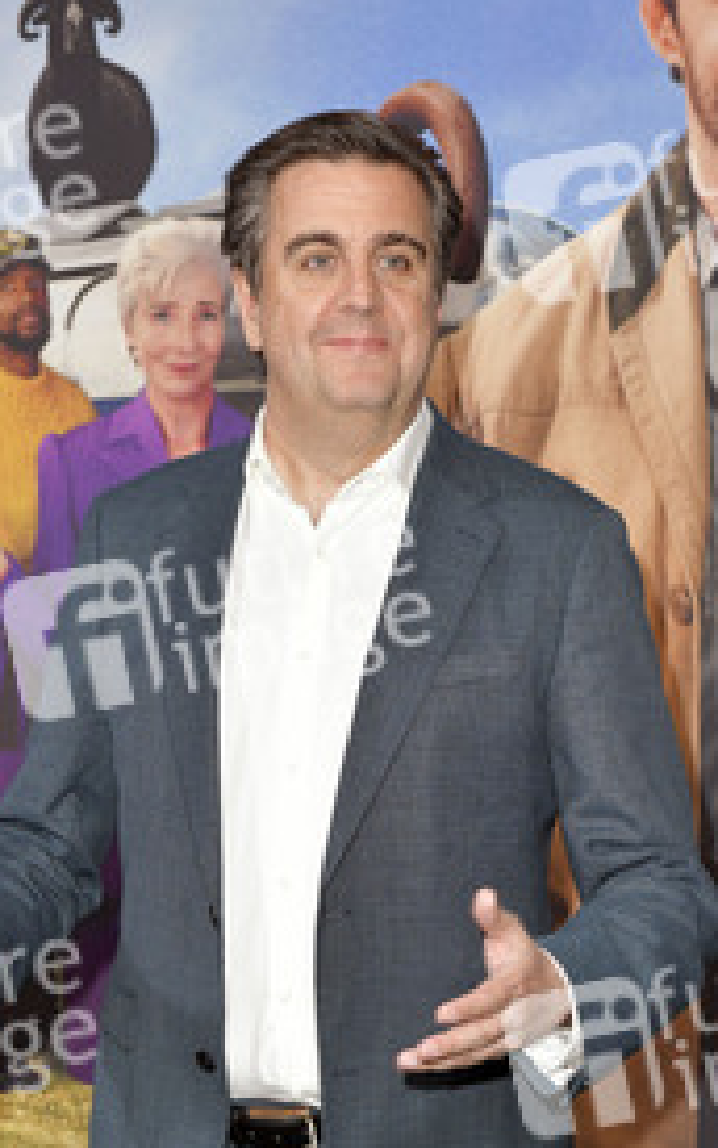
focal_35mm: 77
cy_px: 831
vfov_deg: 26.5
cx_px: 338
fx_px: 2409
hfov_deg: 16.9
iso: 1600
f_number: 5.6
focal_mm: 52
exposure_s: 1/200
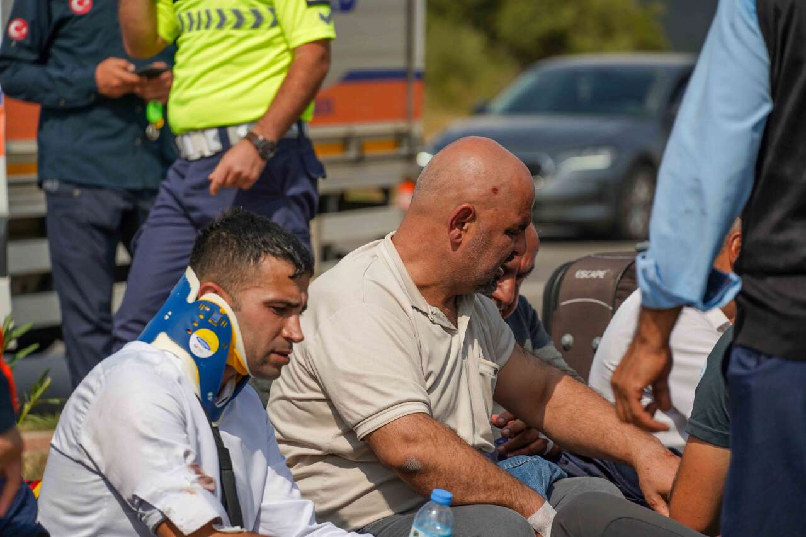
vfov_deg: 6.9
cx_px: 403
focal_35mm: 200
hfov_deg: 10.3
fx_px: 4477
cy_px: 268
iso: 50
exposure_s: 1/640
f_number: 5.6
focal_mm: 200
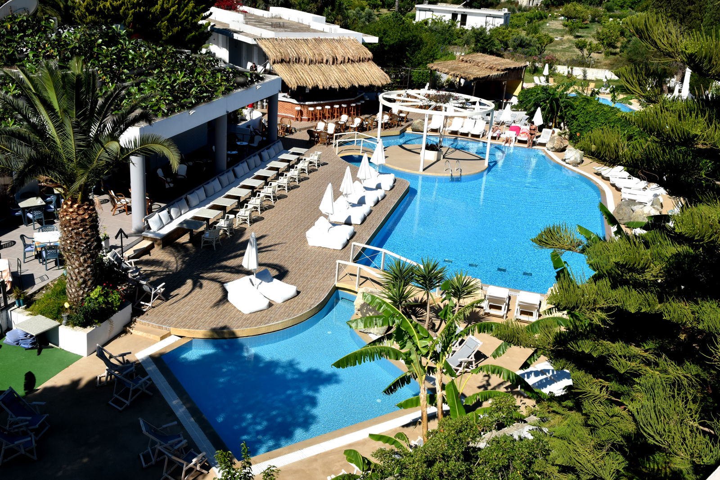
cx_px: 360
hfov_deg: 53.1
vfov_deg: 36.9
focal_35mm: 36
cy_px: 240
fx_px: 720
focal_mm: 24
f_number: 13
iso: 400
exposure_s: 1/640
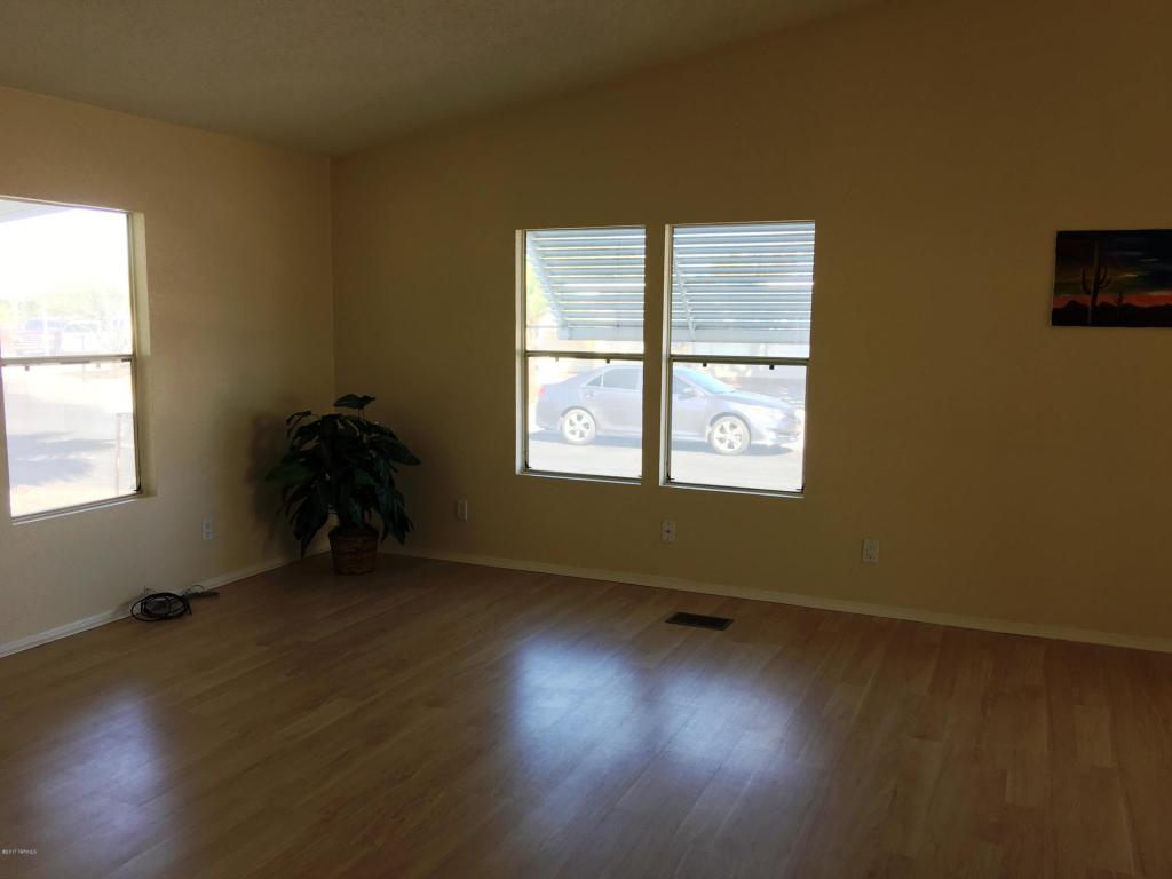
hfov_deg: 61.7
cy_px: 440
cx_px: 586
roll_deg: -0.8
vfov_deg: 48.2
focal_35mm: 29
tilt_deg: -6.0
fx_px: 982
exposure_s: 1/60
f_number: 2.2
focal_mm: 4.15
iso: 25
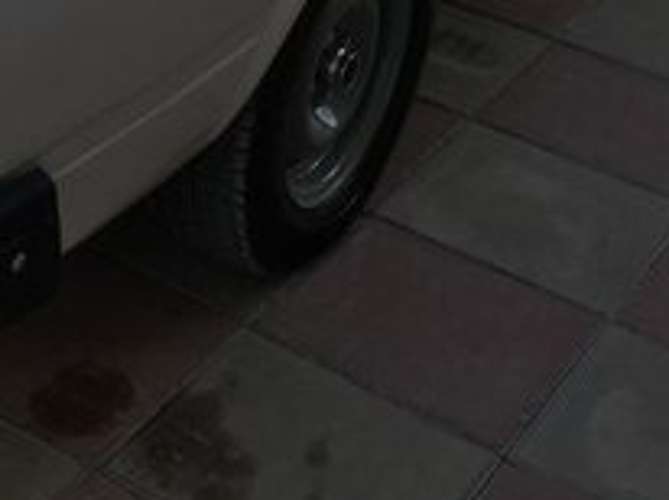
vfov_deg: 14.9
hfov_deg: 20.1
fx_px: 1795
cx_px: -71
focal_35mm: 93
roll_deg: -3.0
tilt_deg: -18.9
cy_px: -209
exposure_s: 1/484
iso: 25
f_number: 2.2
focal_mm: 4.15
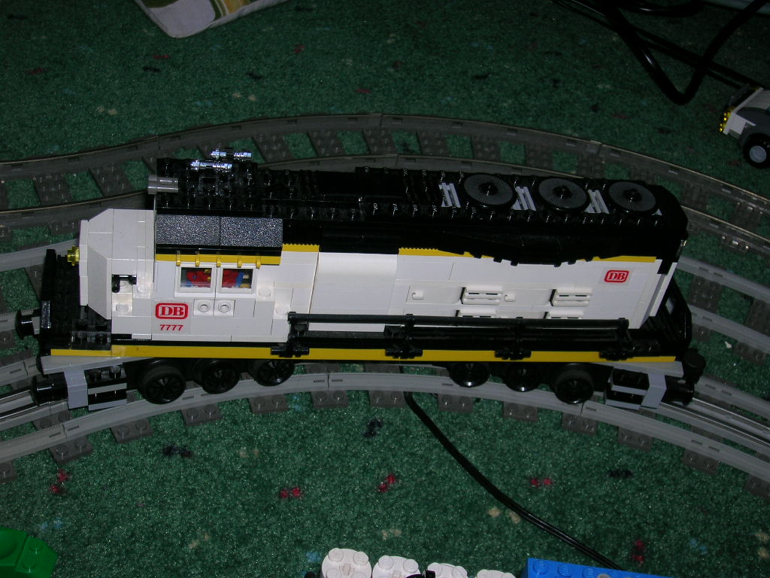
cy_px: 289
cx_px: 385
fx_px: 1112
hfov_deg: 38.2
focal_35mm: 50
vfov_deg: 29.1
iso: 50
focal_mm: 8.4
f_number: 3.3
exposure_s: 1/60.1
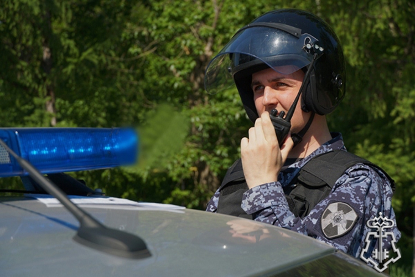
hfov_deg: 27.0
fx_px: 865
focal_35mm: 75
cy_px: 138
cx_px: 208
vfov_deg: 18.2
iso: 100
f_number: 5
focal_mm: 50
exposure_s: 1/500
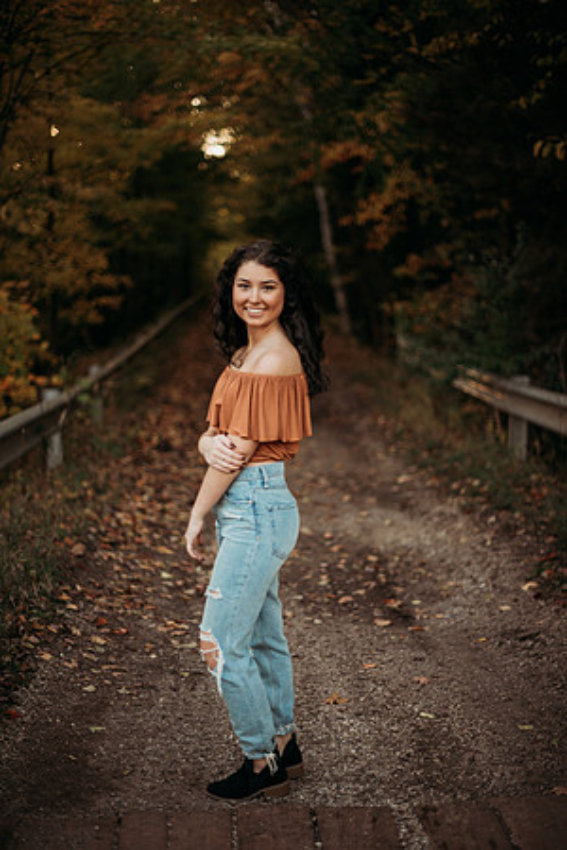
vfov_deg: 39.6
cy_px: 425
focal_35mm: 50
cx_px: 284
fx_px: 1181
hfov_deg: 27.0
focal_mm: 50
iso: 125
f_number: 1.4
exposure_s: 1/640
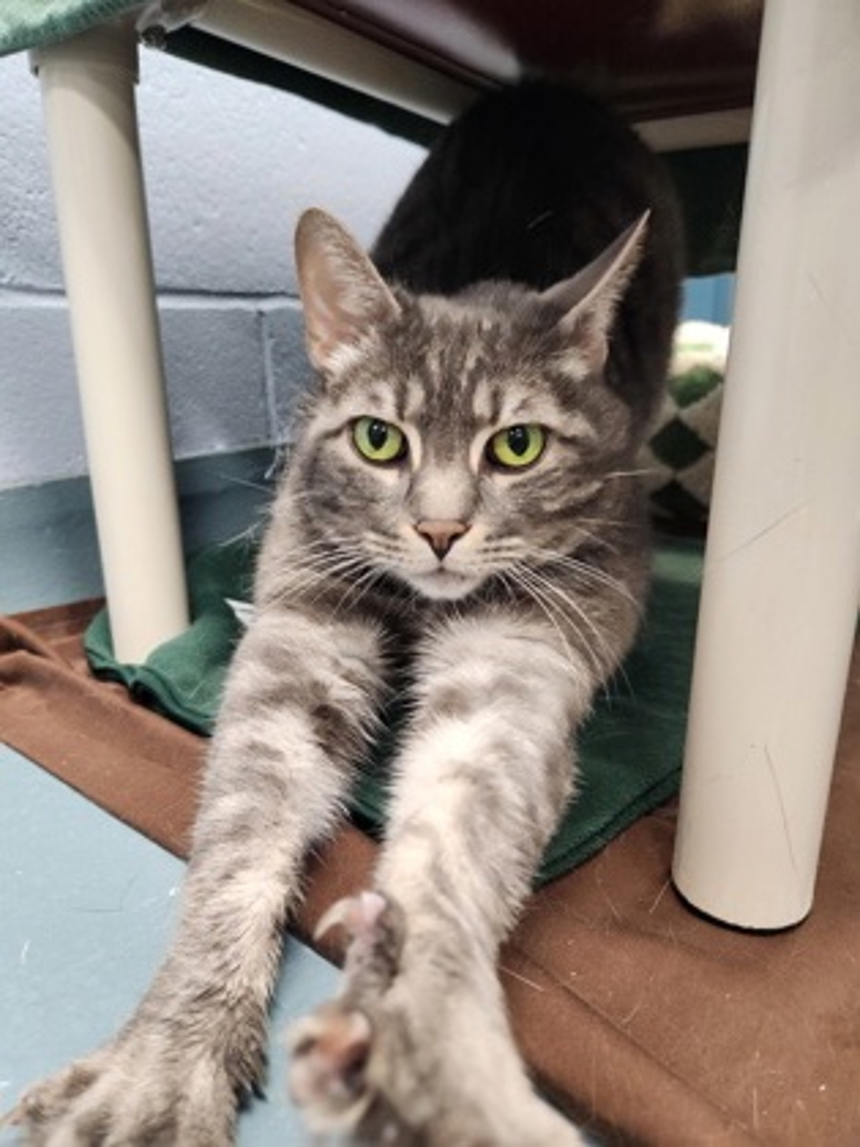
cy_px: 574
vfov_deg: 73.9
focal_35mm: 23
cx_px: 430
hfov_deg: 58.9
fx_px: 762
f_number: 1.8
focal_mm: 5.4
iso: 640
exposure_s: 1/120
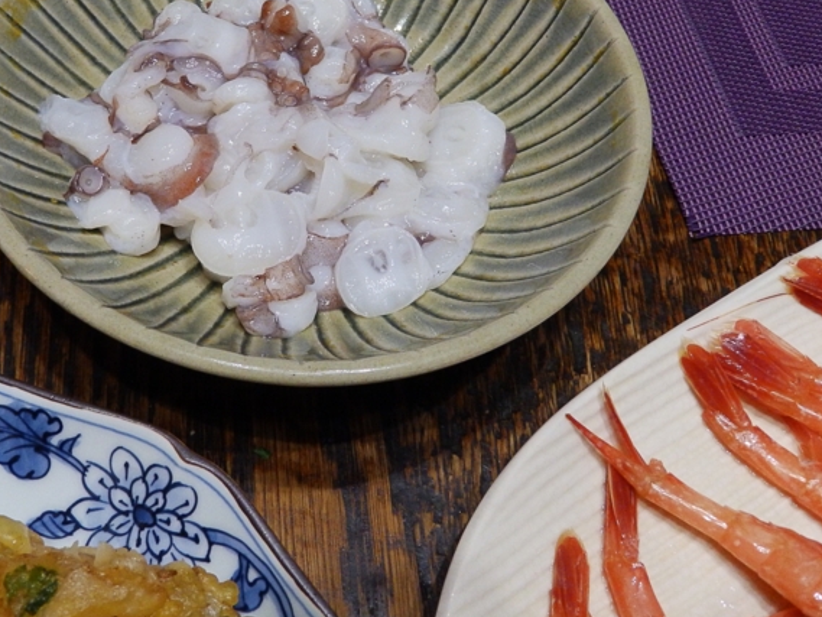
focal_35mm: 45
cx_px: 306
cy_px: 241
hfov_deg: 41.7
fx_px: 1069
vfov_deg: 32.1
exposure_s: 1/30
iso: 640
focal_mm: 5.7
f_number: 3.7
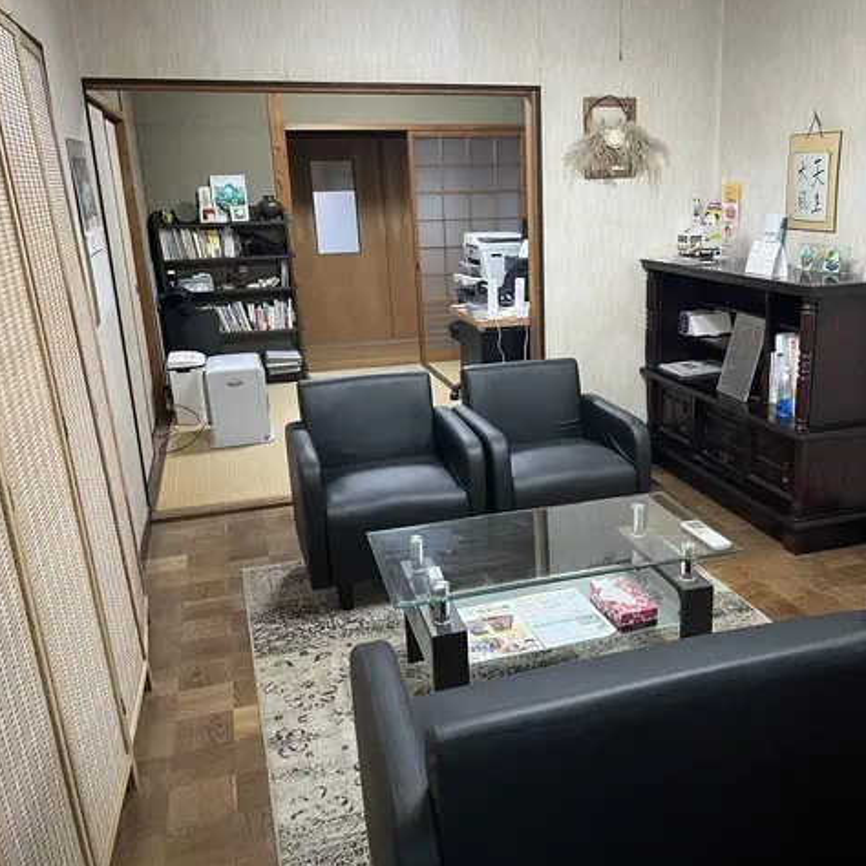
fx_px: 877
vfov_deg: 52.5
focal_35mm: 31
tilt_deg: -14.5
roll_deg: +1.0
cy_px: 433
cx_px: 546
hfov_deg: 51.9
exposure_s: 1/60
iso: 200
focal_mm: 5.7
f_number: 1.5
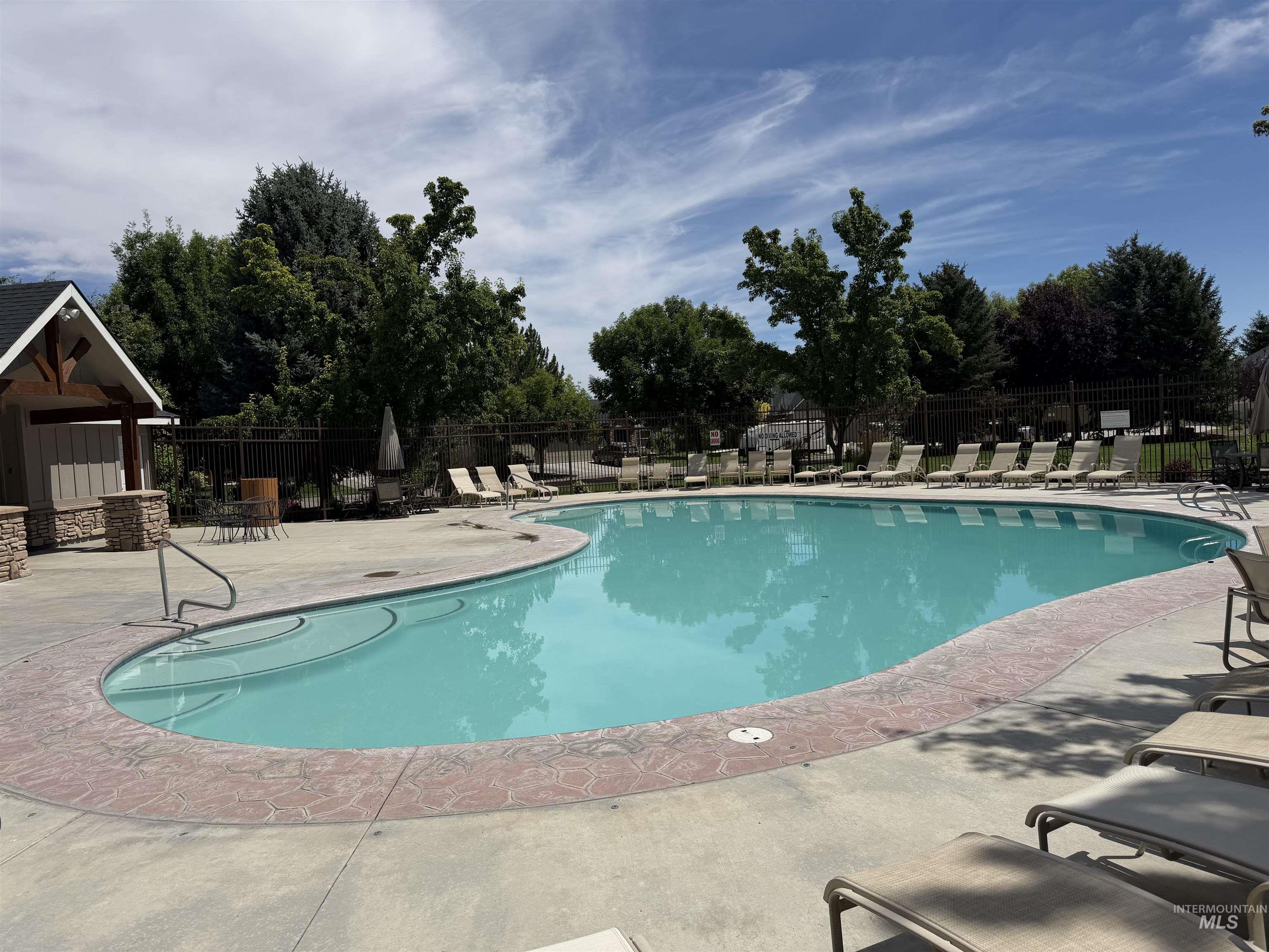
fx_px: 880
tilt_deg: -2.3
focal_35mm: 24
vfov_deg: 56.8
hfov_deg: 71.6
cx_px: 634
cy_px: 476
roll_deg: +3.8
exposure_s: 1/10309
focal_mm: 6.76
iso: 80
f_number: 1.78
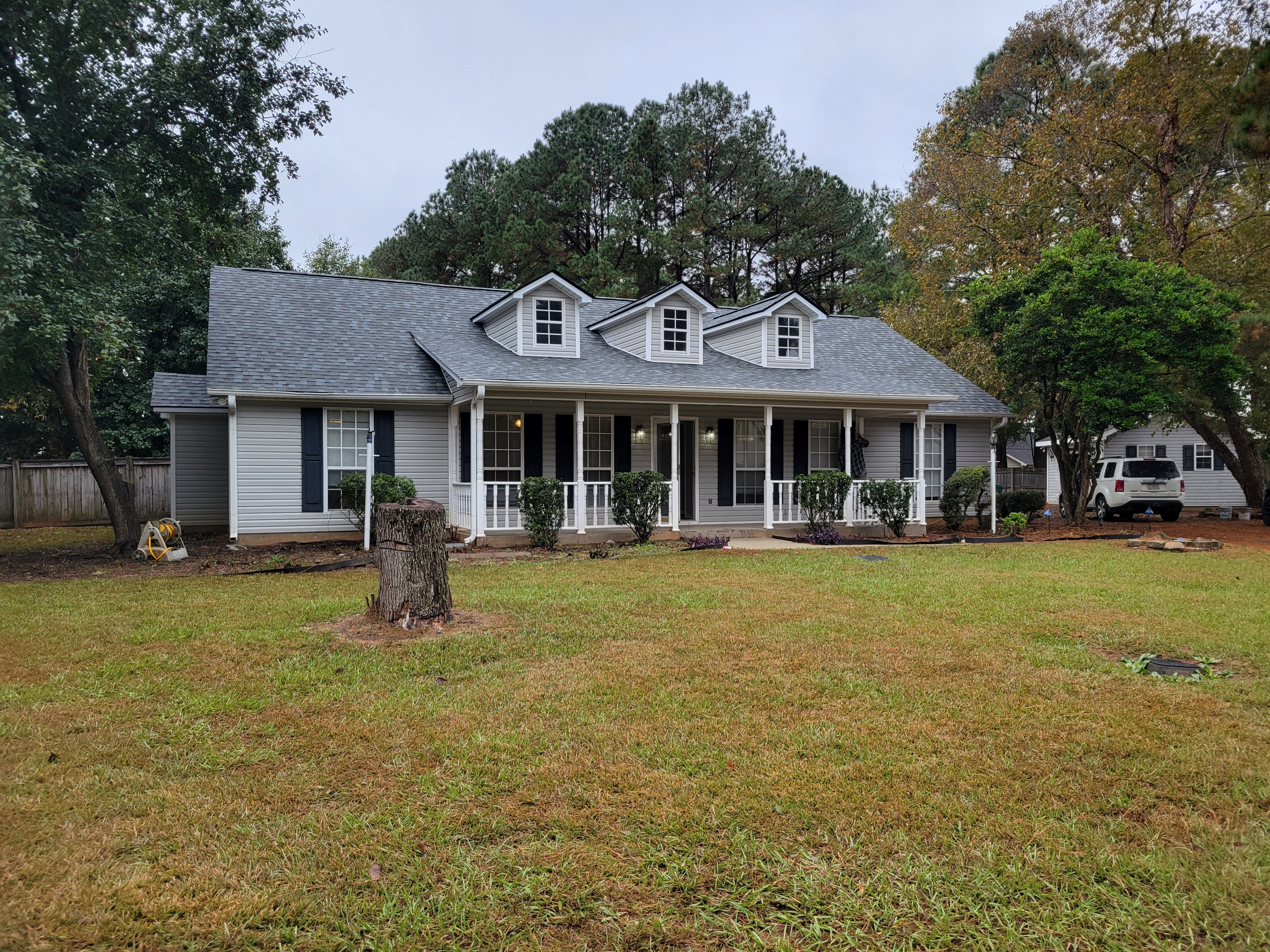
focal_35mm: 26
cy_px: 476
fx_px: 954
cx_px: 635
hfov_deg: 67.3
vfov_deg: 53.1
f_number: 1.8
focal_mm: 5.4
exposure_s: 1/709
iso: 40
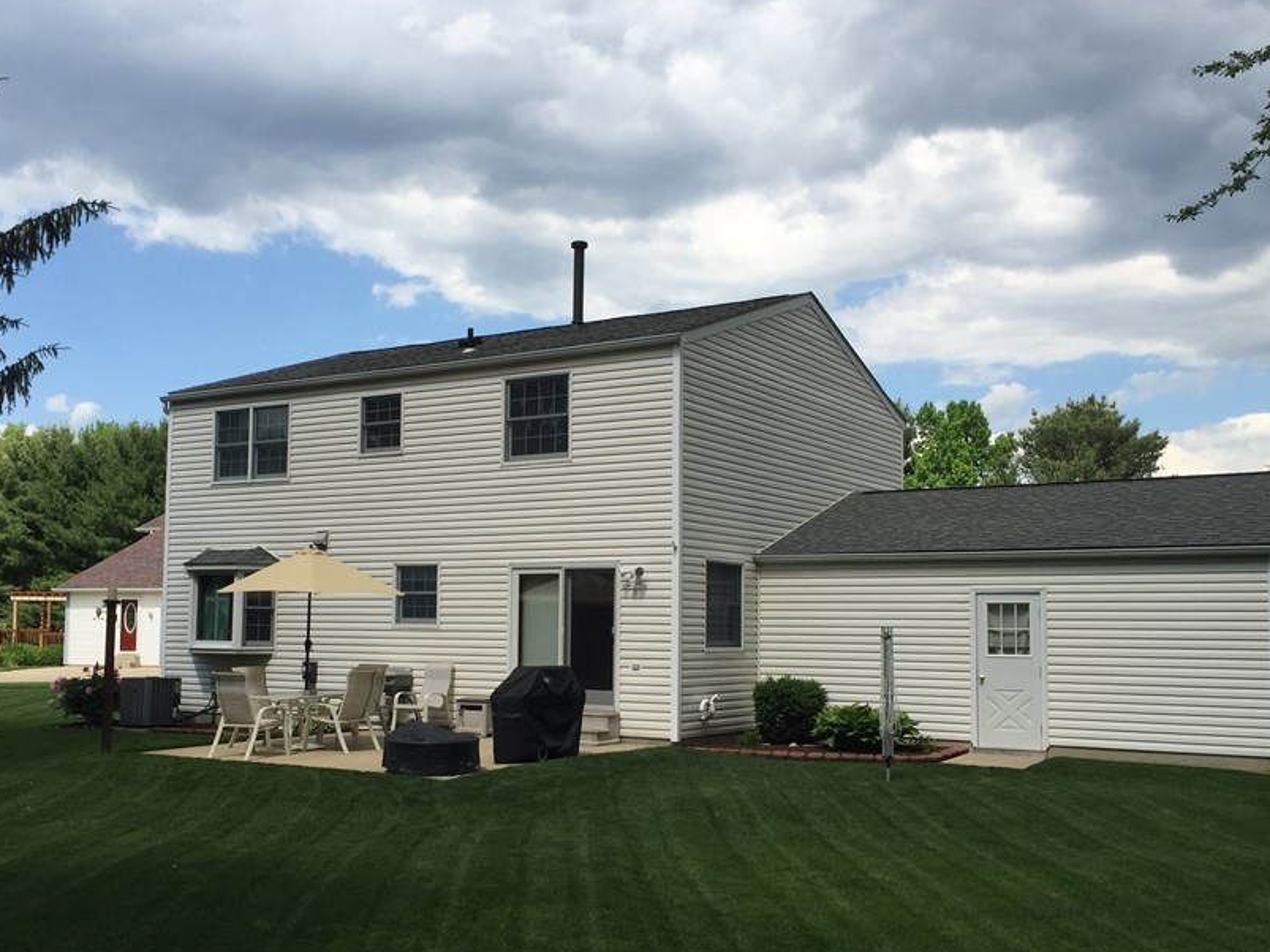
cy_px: 541
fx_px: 1357
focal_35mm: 37
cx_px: 574
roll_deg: -1.9
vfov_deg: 38.6
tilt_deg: +3.1
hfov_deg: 50.1
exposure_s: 1/1883
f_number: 2.2
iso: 32
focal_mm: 4.15
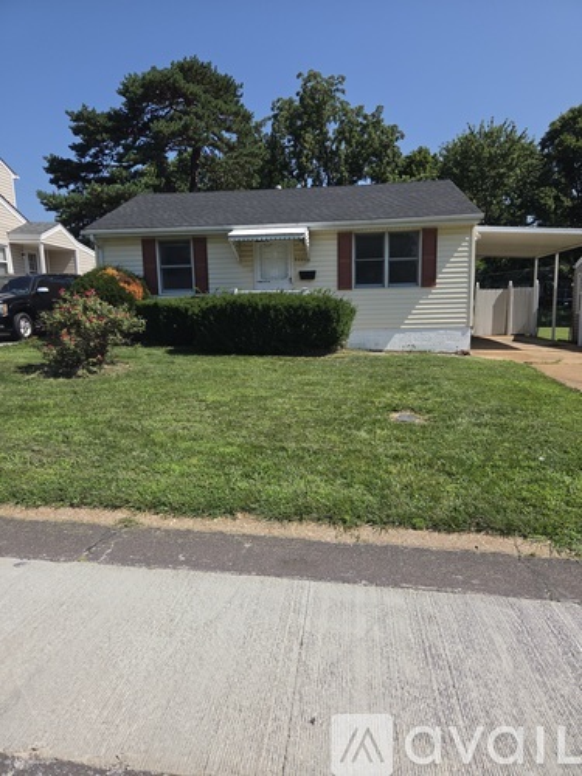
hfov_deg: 58.9
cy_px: 388
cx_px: 291
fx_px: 516
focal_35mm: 23
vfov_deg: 73.9
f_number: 1.8
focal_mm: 5.4
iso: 25
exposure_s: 1/1584
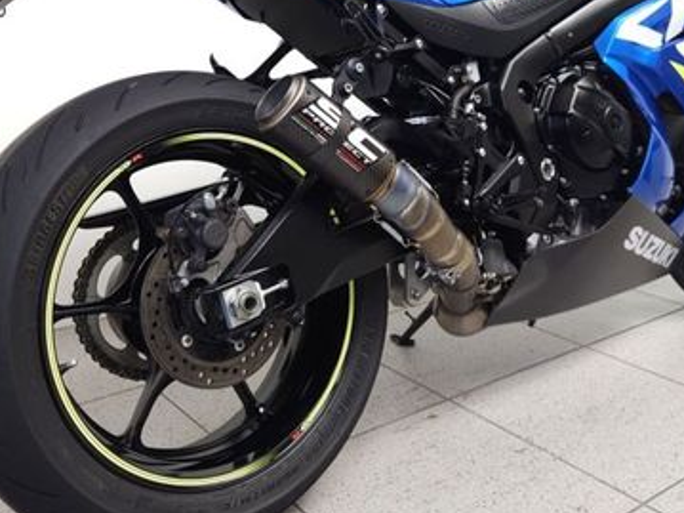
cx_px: 366
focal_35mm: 41
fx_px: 810
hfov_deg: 45.8
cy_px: 126
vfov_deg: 34.4
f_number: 1.8
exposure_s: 1/30
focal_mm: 5.4
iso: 100
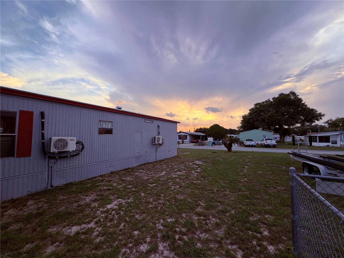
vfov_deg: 85.7
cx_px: 172
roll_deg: +0.0
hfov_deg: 102.1
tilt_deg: +2.4
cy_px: 129
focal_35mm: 14
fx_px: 139
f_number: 2.2
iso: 40
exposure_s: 1/130
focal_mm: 2.22
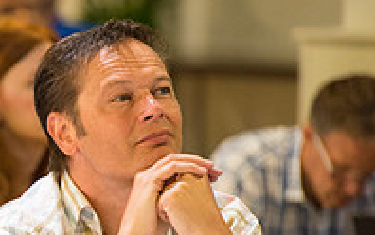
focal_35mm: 598
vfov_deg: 2.2
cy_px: 278
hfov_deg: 3.5
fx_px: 6115
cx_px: -161
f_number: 4
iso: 2000
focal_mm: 200
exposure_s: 1/100
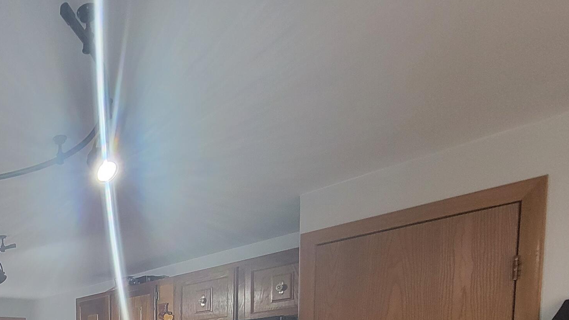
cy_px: 418
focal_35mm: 29
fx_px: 438
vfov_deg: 31.1
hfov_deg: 52.0
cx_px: -6
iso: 320
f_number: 2.2
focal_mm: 2.2
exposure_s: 1/40
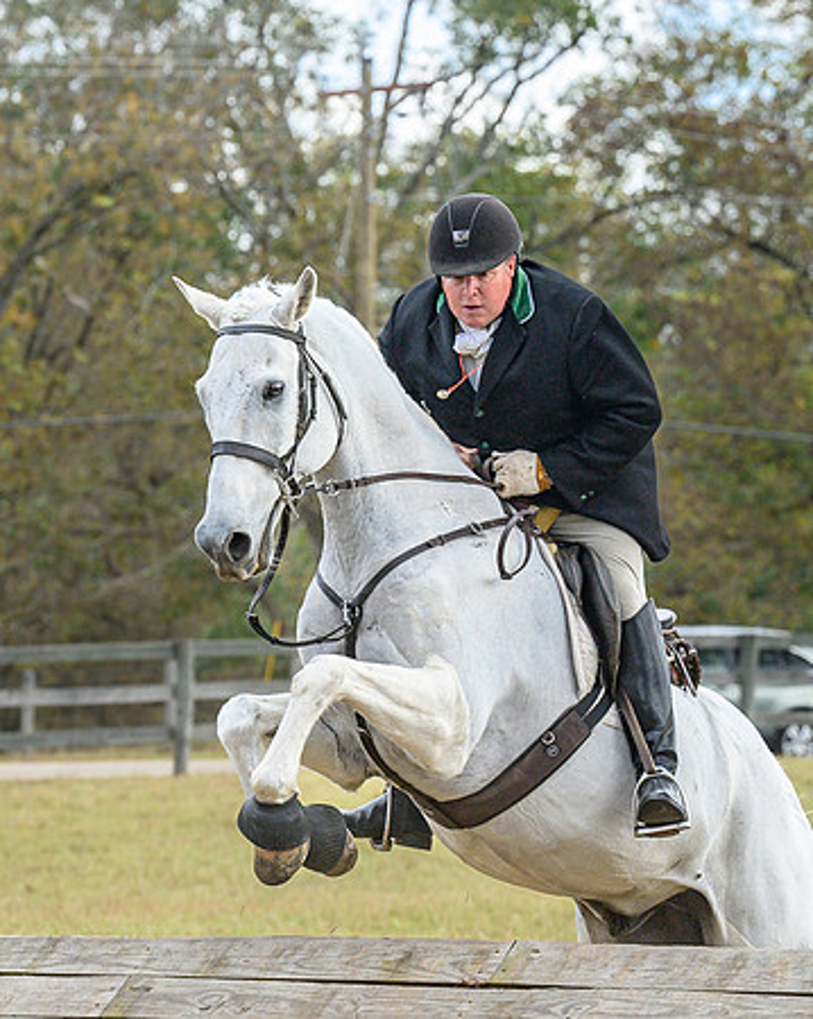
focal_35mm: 236
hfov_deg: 6.5
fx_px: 7106
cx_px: 154
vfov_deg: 8.2
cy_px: 720
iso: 640
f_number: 3.5
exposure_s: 1/1000
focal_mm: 90
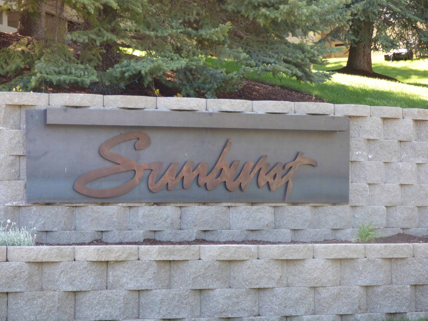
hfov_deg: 16.8
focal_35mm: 117
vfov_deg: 12.7
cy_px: 160
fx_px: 1447
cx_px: 214
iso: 200
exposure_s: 1/60
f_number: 5.1
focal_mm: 20.96
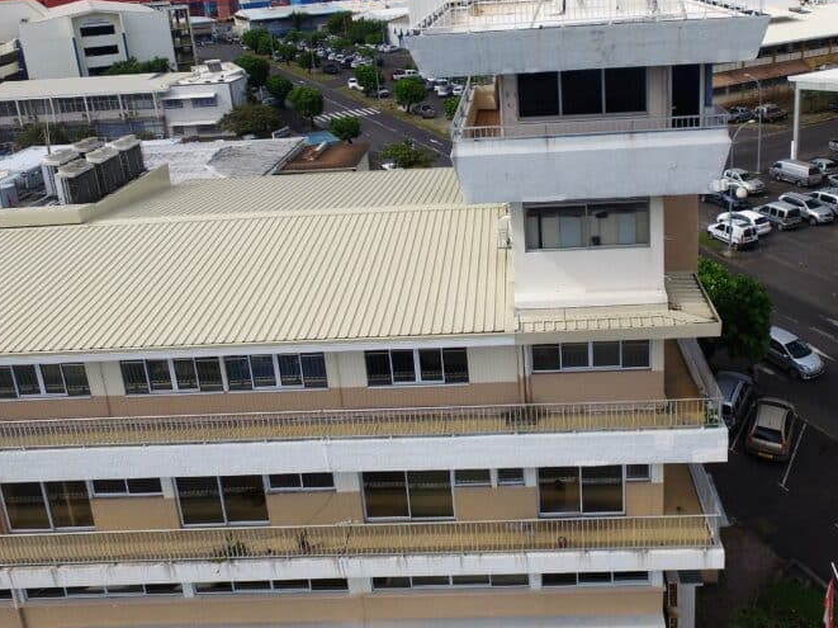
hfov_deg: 58.0
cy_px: 151
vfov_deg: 43.8
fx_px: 750
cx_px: 494
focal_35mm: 31
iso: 100
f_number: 2.8
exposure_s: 1/786
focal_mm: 3.61
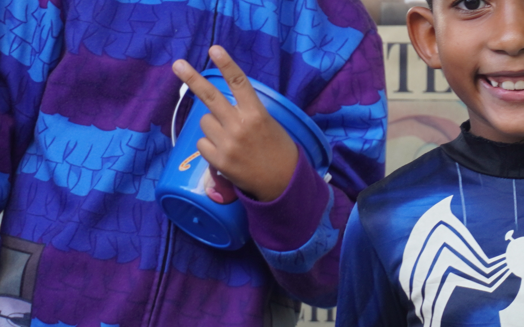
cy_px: 189
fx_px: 3556
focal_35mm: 249
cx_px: 518
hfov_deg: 8.4
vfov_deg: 5.3
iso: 160
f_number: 5.6
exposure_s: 1/50
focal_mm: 50
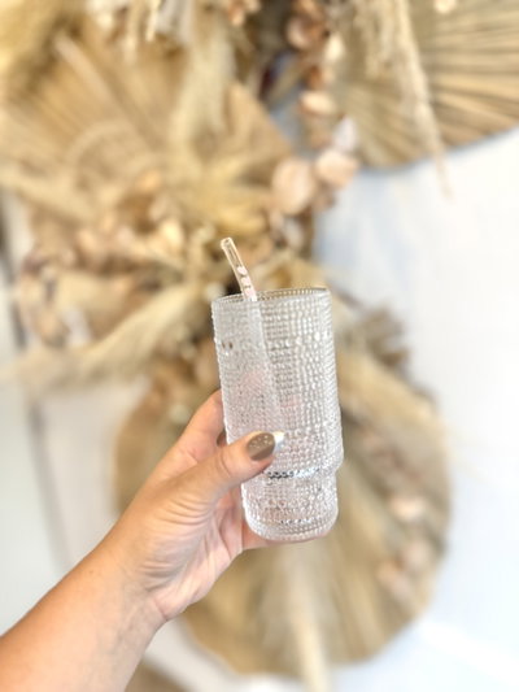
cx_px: 260
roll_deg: -2.2
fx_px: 480
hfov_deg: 56.8
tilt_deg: -24.4
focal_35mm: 24
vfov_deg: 71.6
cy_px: 346
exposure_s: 1/121
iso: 200
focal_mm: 6.76
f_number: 1.78
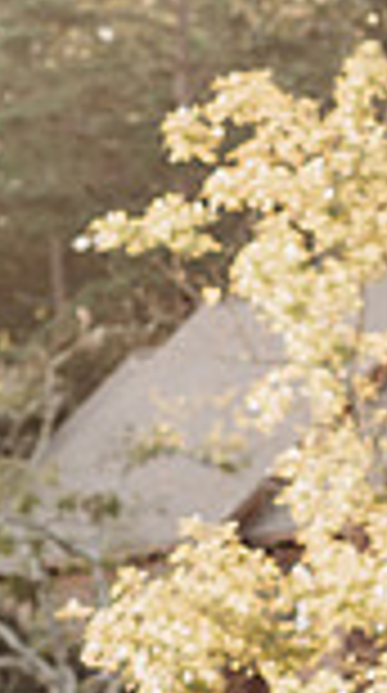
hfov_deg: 4.6
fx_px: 4788
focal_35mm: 261
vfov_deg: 8.2
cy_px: 940
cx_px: 428
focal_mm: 85
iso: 160
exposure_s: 1/400
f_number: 2.5
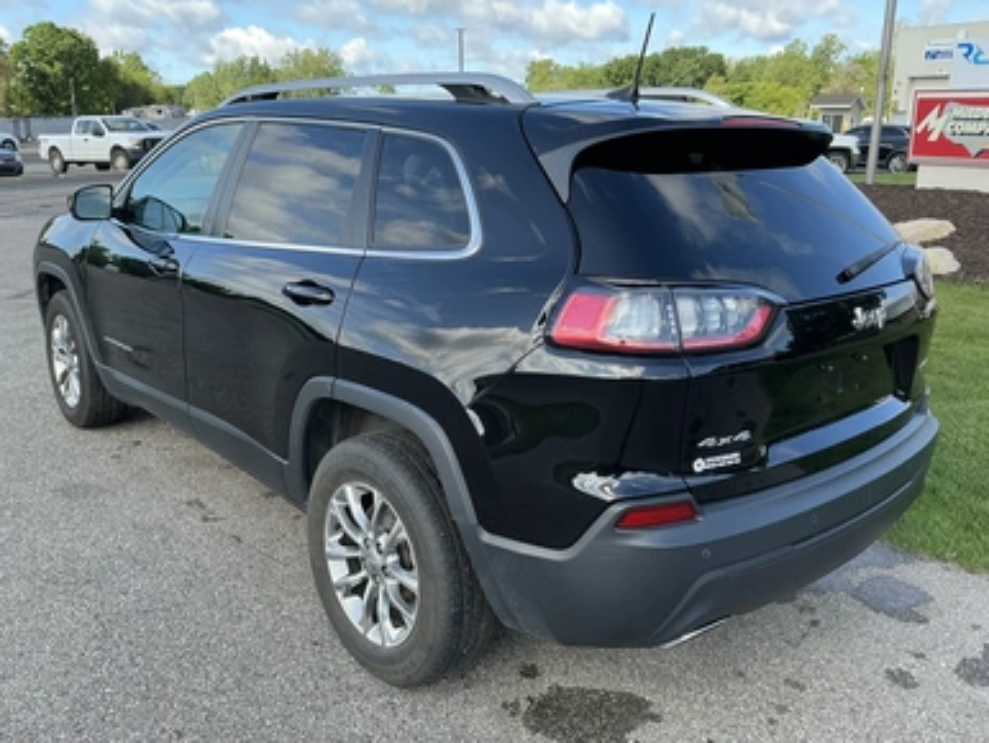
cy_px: 372
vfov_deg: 48.3
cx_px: 487
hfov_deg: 61.6
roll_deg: +0.5
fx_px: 829
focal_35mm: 29
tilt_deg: -14.1
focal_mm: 3
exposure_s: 1/344
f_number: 1.8
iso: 25
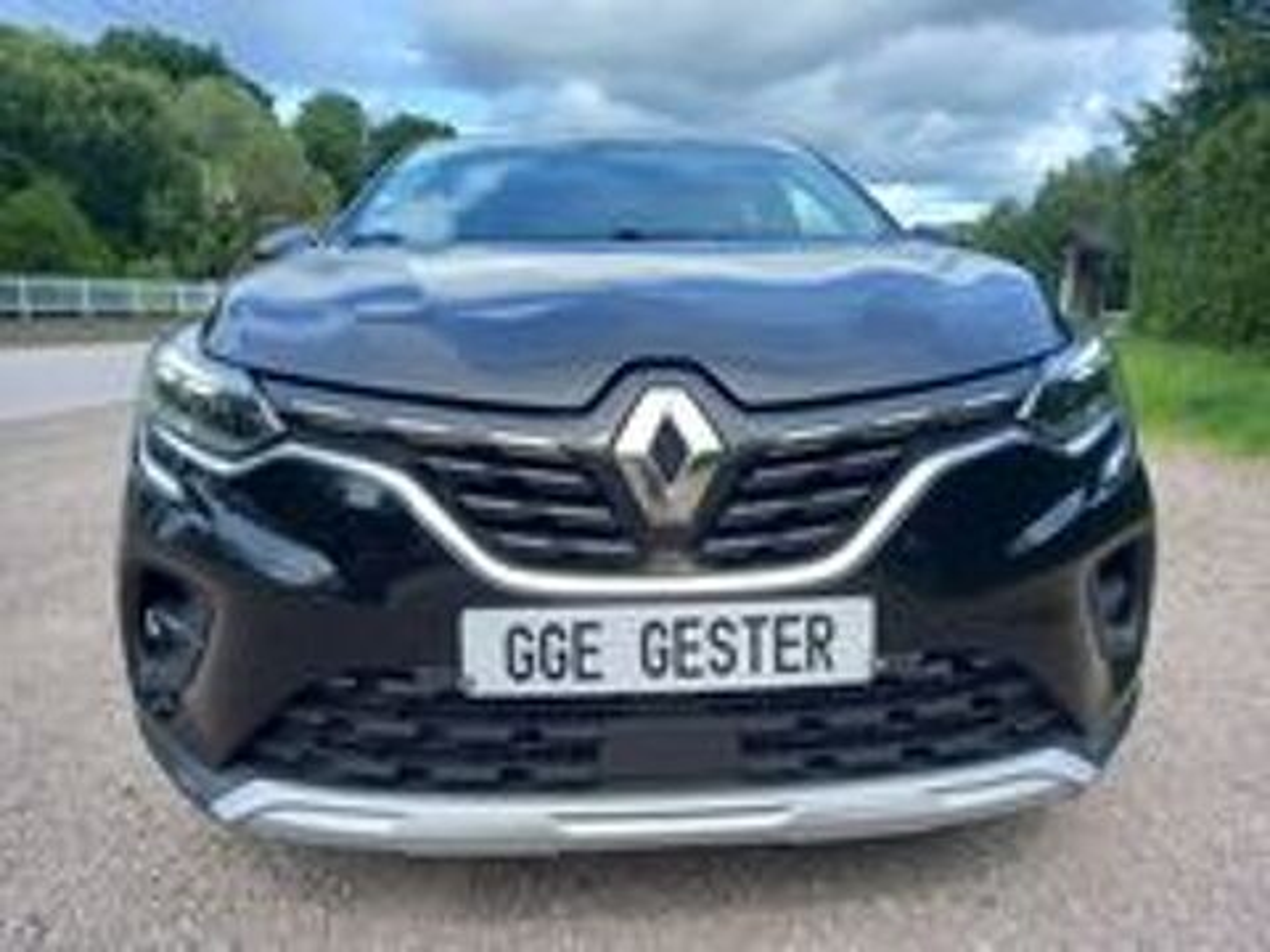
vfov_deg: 54.9
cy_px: 476
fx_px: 917
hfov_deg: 69.4
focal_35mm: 25
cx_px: 635
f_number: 2
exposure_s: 1/169
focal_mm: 4.6
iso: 25
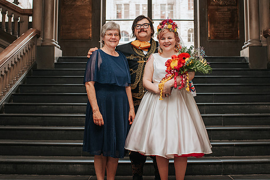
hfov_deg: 43.6
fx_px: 337
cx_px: 143
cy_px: 77
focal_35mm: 45
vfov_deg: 29.8
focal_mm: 35
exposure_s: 1/200
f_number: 3.5
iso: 1000
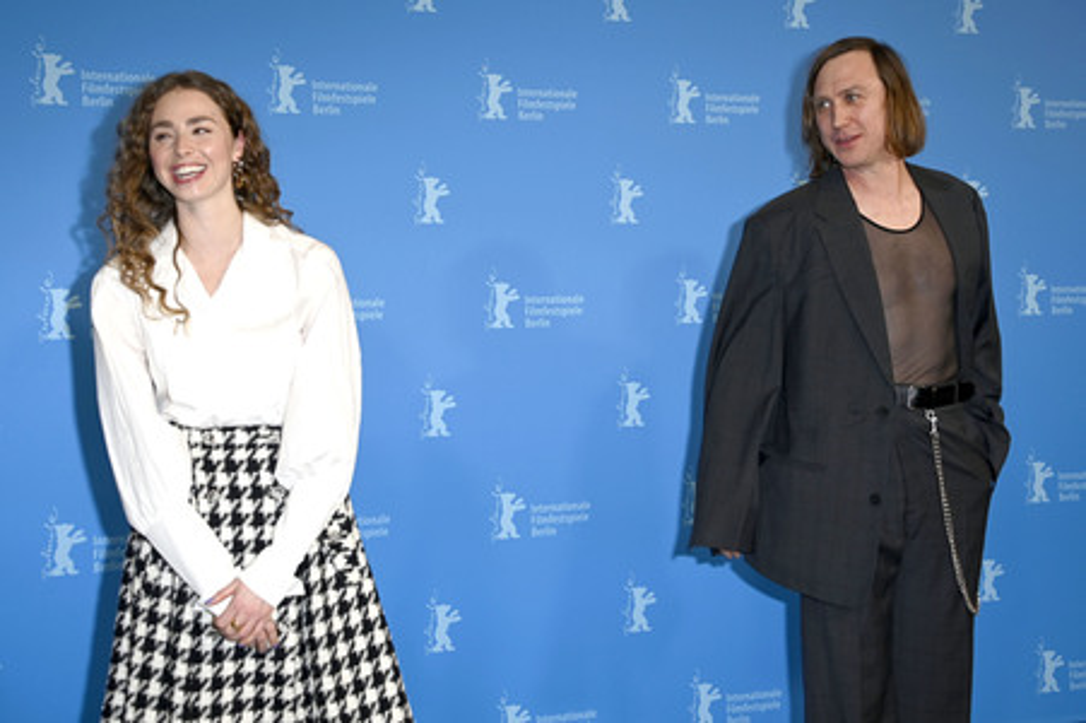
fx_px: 1326
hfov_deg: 44.5
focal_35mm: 44
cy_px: 362
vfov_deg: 30.5
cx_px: 543
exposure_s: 1/250
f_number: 5
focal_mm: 44
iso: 640
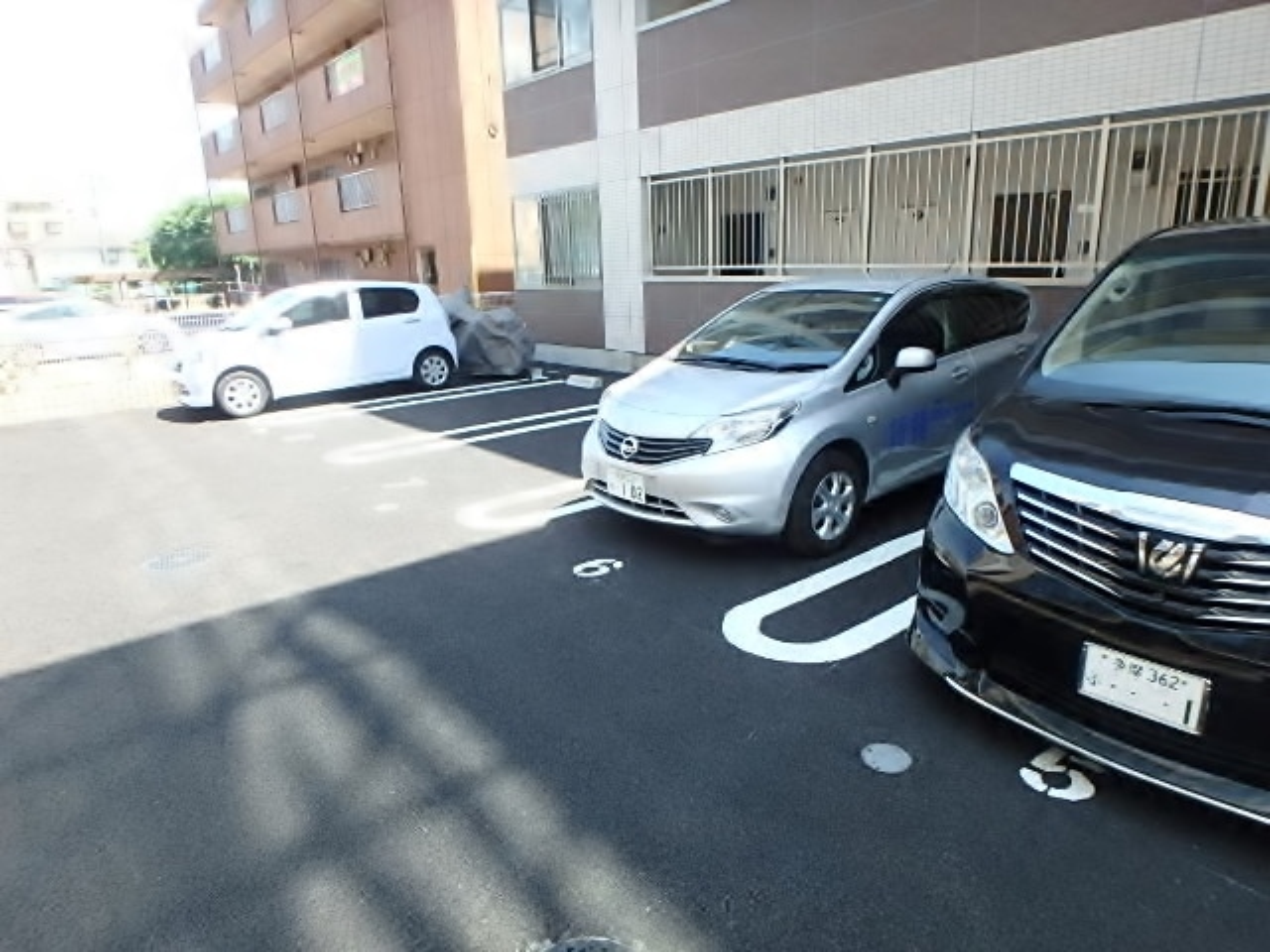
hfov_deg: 79.0
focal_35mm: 21
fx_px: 770
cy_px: 476
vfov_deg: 63.4
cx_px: 635
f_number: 3.5
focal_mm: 3.7
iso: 200
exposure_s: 1/250
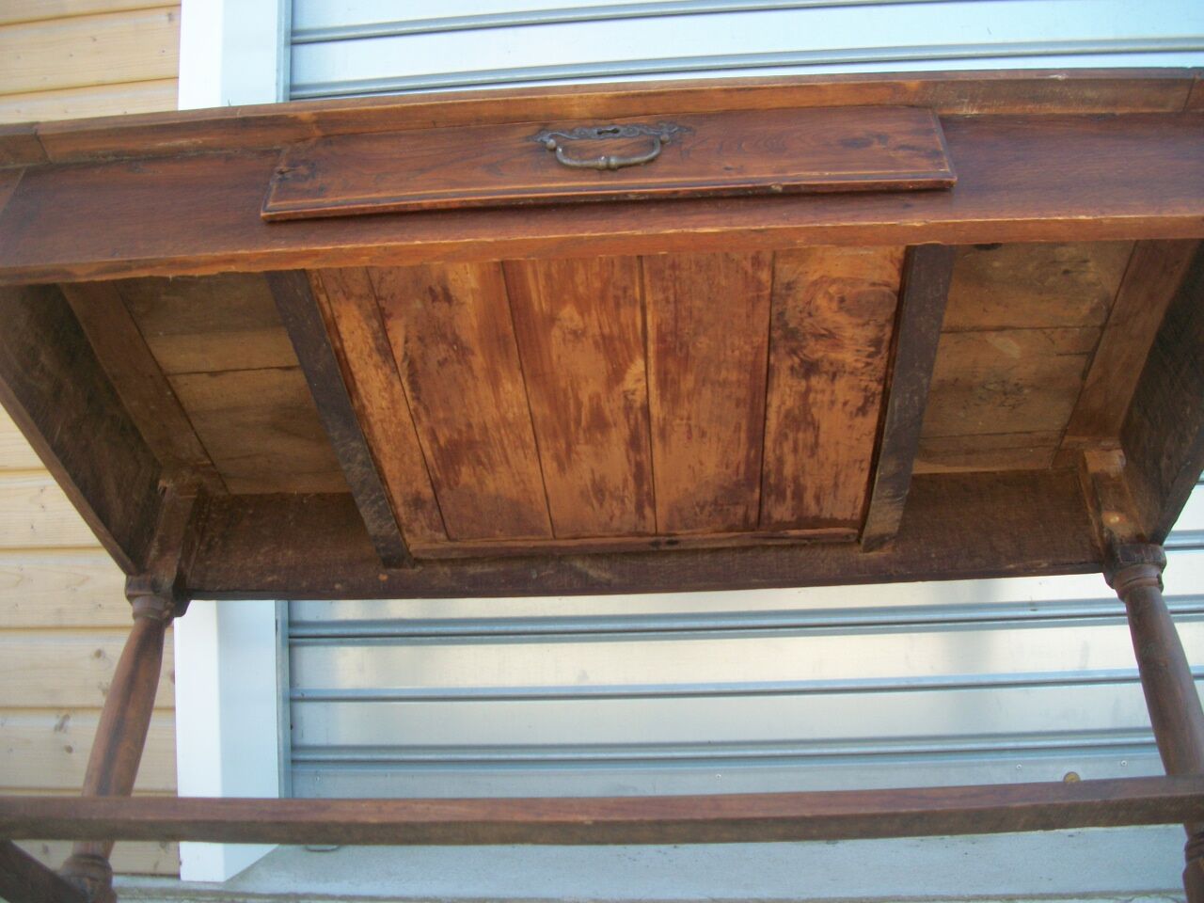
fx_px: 1113
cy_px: 452
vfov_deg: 44.2
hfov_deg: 56.8
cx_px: 602
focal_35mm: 32
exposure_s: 1/125
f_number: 2.9
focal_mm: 5.7
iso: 80
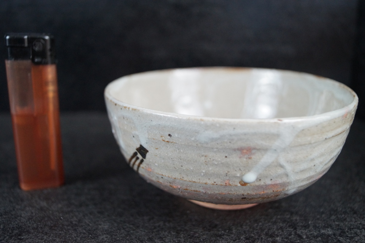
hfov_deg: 53.1
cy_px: 122
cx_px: 182
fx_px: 365
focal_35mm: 36
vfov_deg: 36.8
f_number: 4
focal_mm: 24
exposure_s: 1/160
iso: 1600
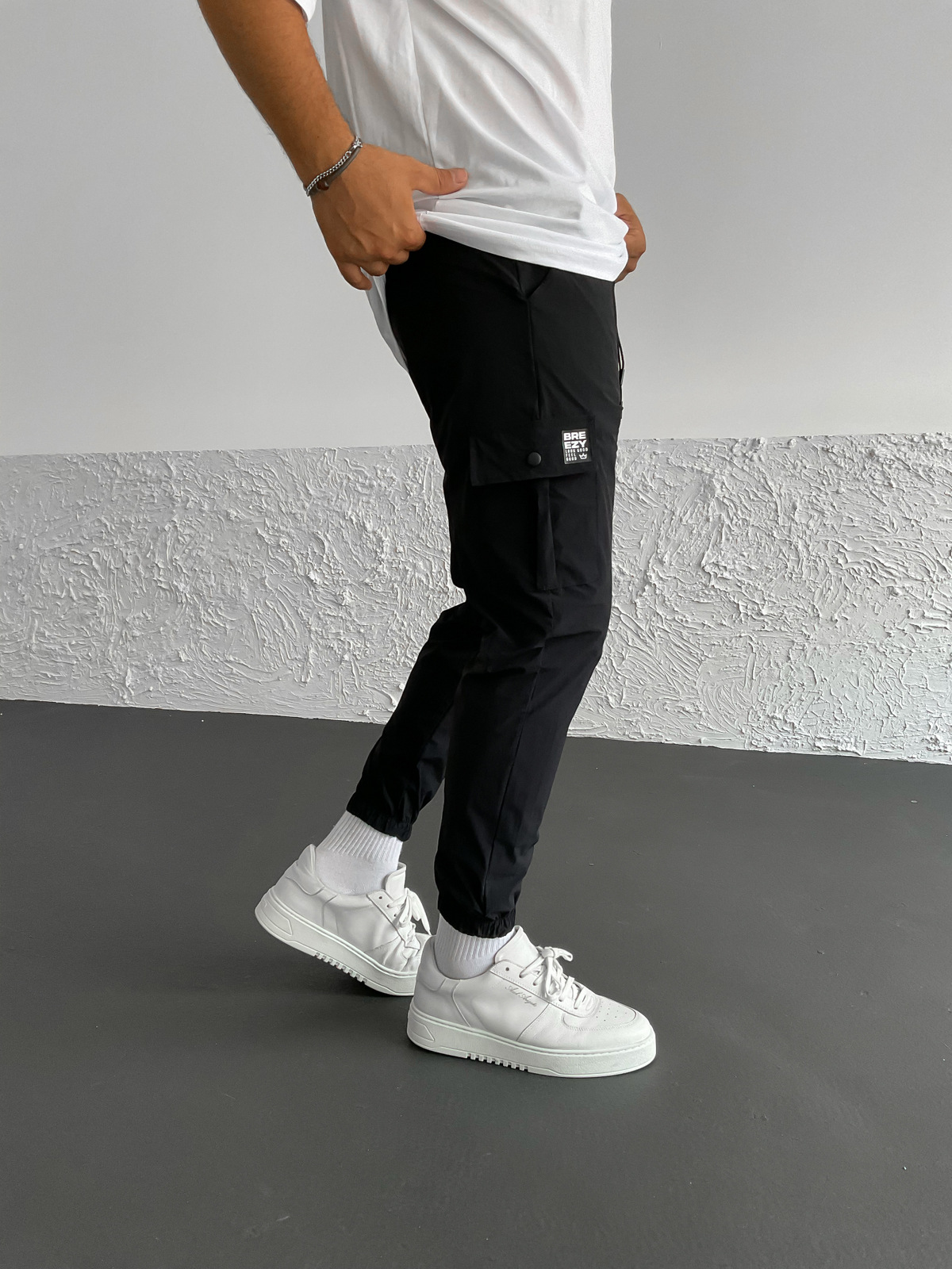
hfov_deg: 48.2
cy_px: 634
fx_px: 1063
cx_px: 476
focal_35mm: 29
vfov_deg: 61.7
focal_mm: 3
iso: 64
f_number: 1.8
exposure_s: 1/100
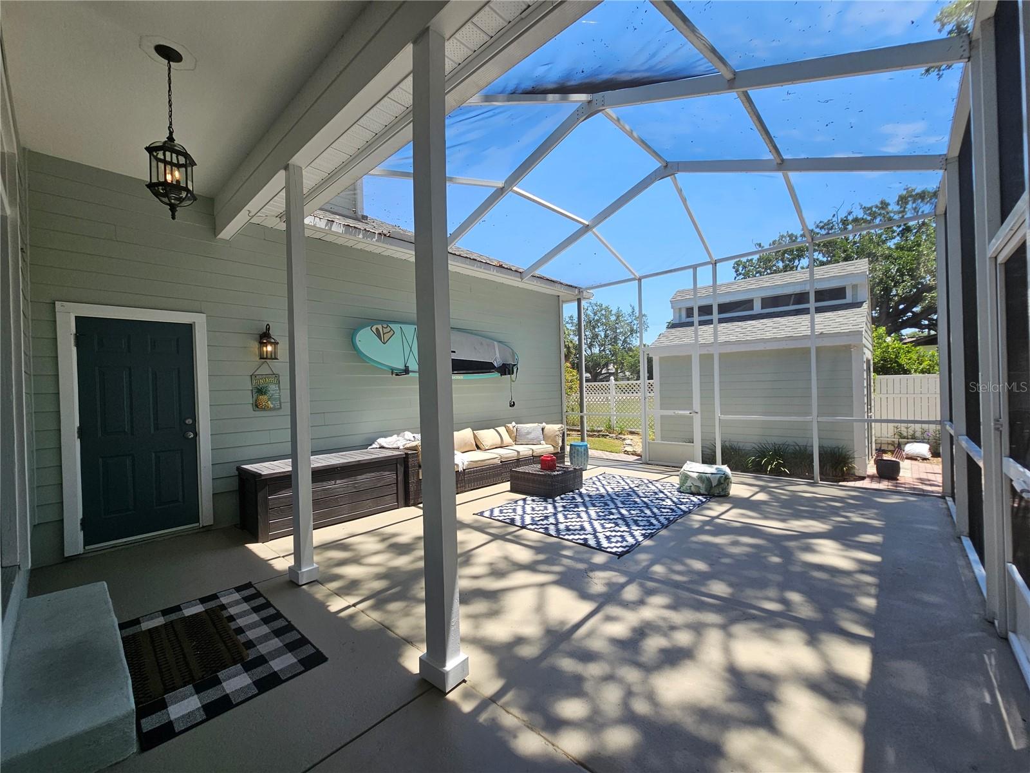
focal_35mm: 13
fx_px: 387
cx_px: 515
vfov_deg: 89.9
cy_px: 386
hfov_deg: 106.2
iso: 50
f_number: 2.2
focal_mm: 2.2
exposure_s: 1/668
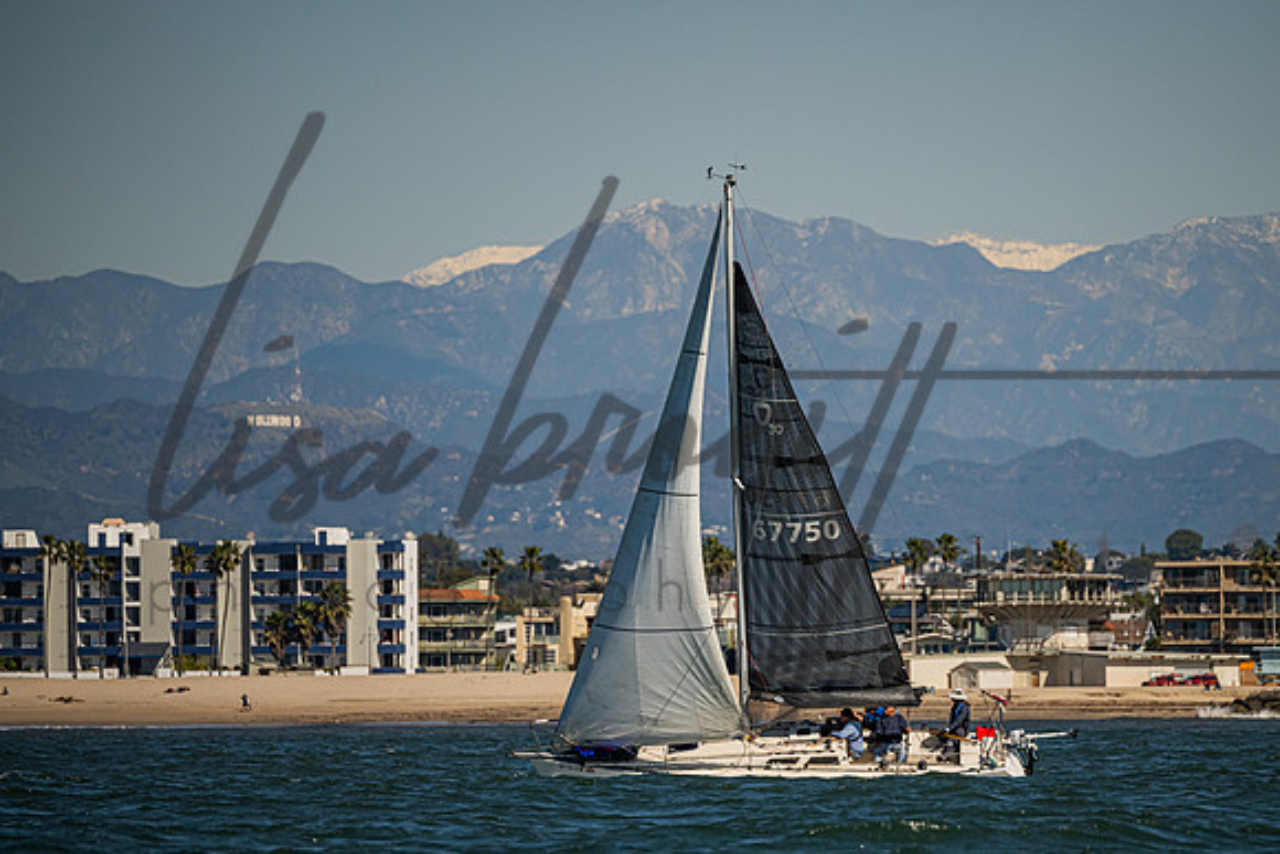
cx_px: 769
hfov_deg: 4.9
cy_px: 522
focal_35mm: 418
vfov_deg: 3.3
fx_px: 14867
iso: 400
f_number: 5.6
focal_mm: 330
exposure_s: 1/6400
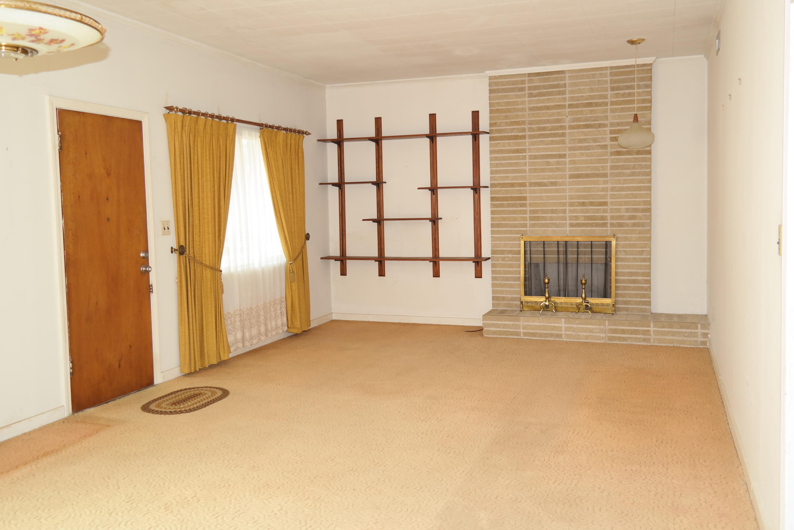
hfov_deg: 60.3
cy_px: 247
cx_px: 399
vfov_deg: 42.3
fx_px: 684
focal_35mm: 31
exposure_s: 1/40
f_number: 3.5
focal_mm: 19
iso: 400
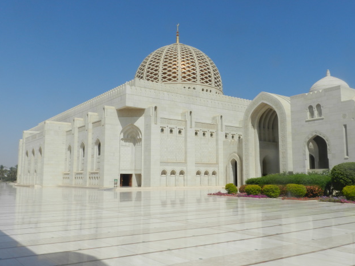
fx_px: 338
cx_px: 181
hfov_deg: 55.4
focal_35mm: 33
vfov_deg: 42.9
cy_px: 134
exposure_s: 1/800
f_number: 6.3
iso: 160
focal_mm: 5.6
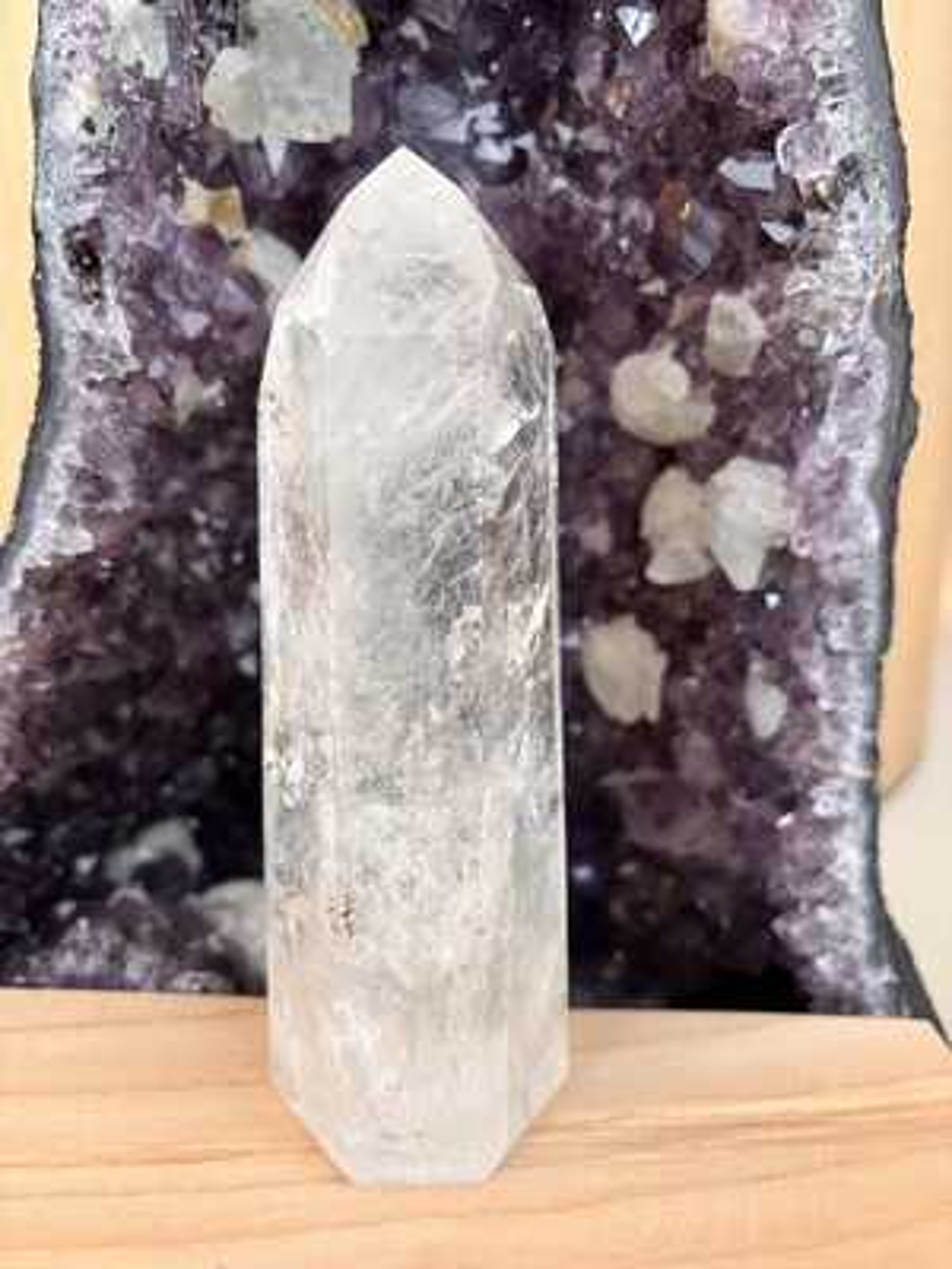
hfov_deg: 53.1
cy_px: 634
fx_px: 953
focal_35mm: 26
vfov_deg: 67.3
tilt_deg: -14.6
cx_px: 476
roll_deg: -0.2
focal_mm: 5.96
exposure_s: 1/60
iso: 400
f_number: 1.6
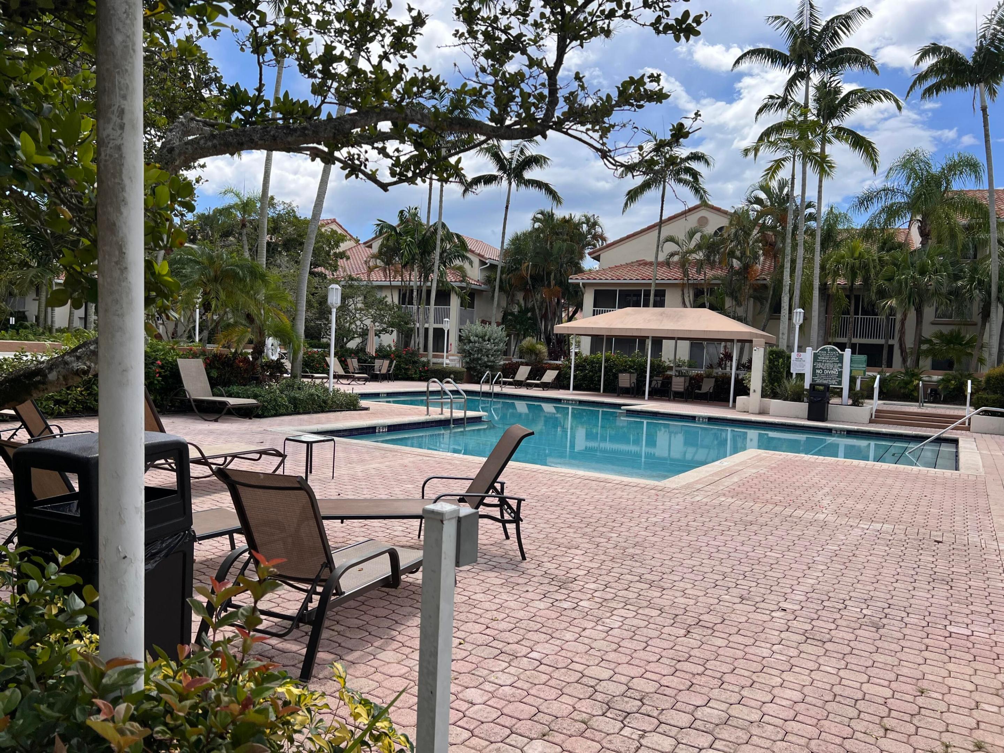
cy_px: 376
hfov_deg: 67.3
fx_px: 754
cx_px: 502
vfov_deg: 53.1
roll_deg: -3.1
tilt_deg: -3.9
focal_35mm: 26
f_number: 1.5
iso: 50
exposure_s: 1/2994
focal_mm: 5.7
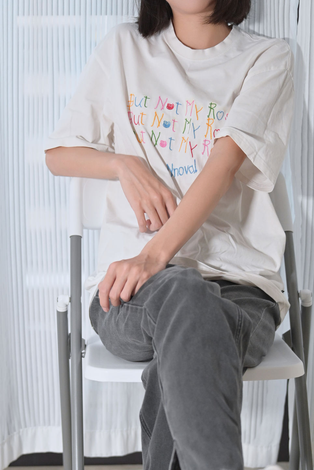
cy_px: 294
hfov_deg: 15.9
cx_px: 152
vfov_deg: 23.6
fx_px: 1125
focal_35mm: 86
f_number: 2.2
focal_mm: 46
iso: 1600
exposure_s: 1/100
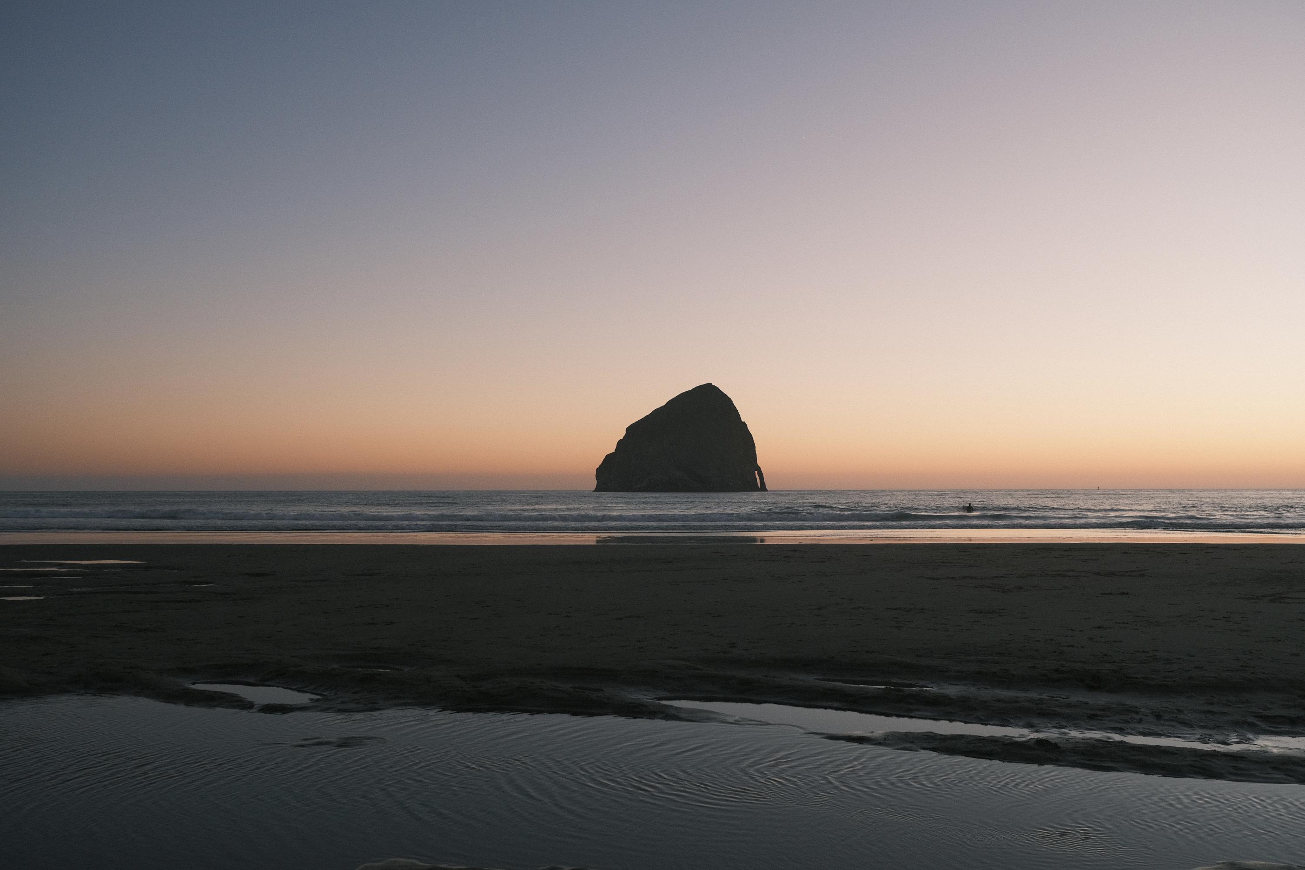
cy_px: 435
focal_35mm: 35
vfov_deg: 37.9
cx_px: 652
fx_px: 1269
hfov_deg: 54.4
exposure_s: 1/250
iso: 800
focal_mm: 23
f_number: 4
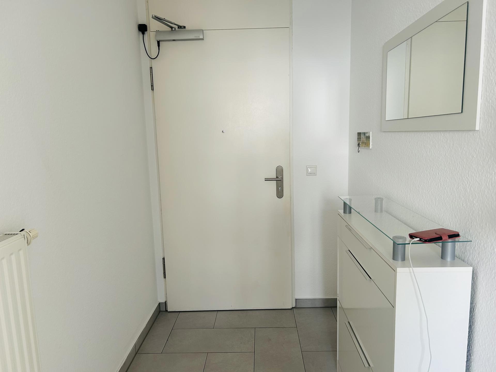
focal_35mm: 26
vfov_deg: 53.1
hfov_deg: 67.3
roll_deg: +1.6
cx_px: 248
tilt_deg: -8.0
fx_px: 373
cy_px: 186
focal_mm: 5.7
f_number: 1.5
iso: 80
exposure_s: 1/121
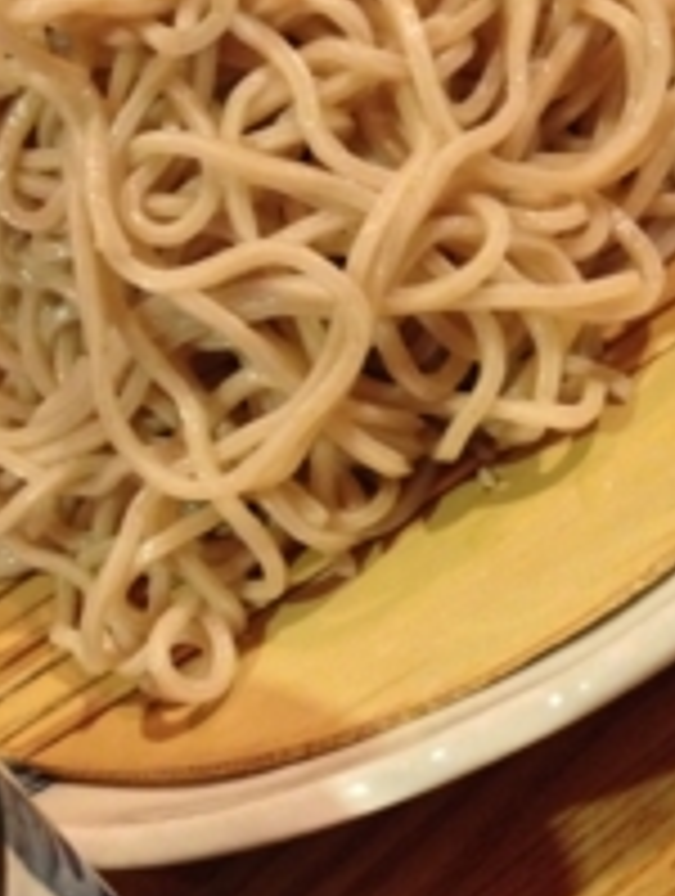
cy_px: 581
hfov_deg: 18.5
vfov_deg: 24.6
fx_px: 2047
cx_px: 104
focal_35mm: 79
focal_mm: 4.28
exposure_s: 1/15
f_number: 2.4
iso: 400
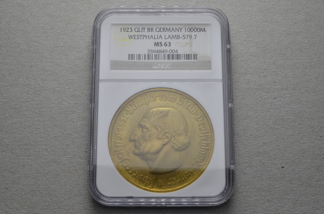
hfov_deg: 41.2
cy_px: 107
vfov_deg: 28.0
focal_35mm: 48
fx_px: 431
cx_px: 162
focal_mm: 32
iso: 400
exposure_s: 1/250
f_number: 14
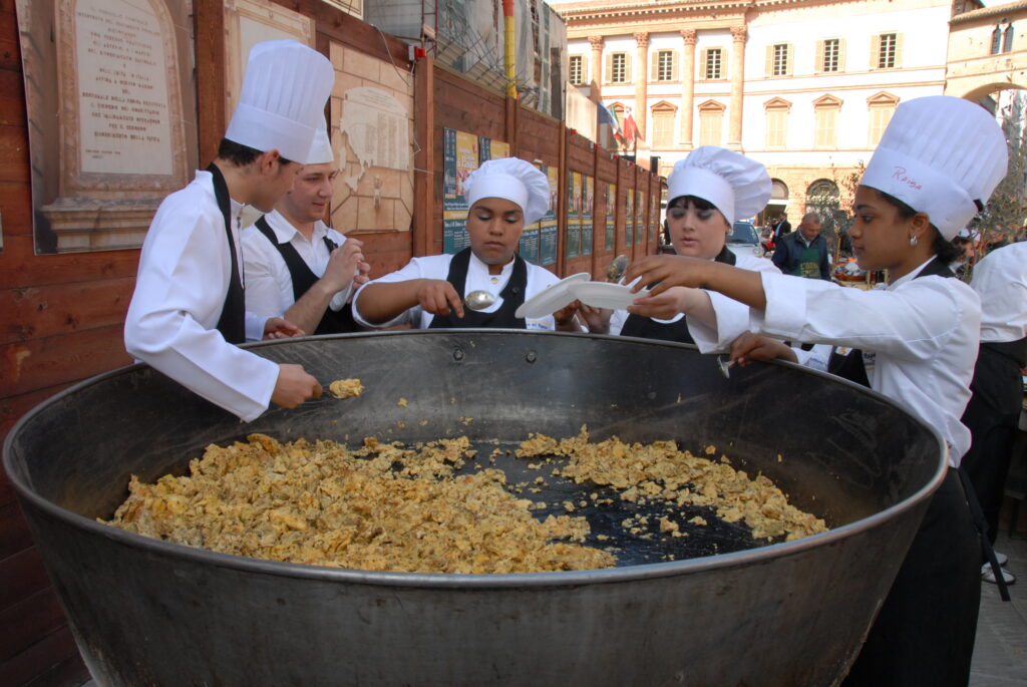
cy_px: 344
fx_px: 771
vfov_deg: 48.0
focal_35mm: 27
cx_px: 514
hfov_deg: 67.3
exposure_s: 1/250
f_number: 8
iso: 400
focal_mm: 18
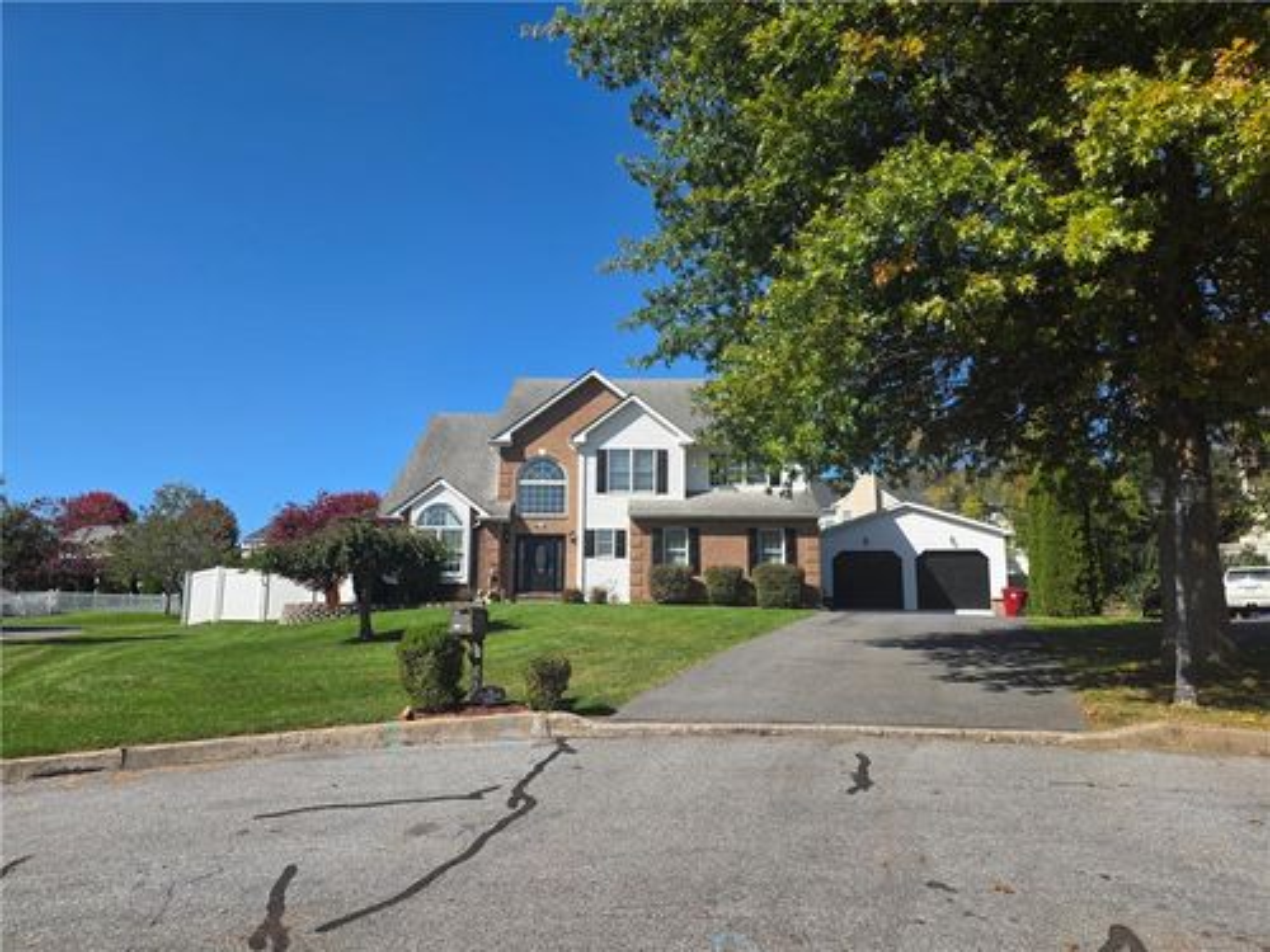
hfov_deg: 73.9
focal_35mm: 23
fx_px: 844
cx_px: 635
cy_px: 476
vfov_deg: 58.9
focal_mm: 6.25
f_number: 1.7
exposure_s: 1/5153
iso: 80
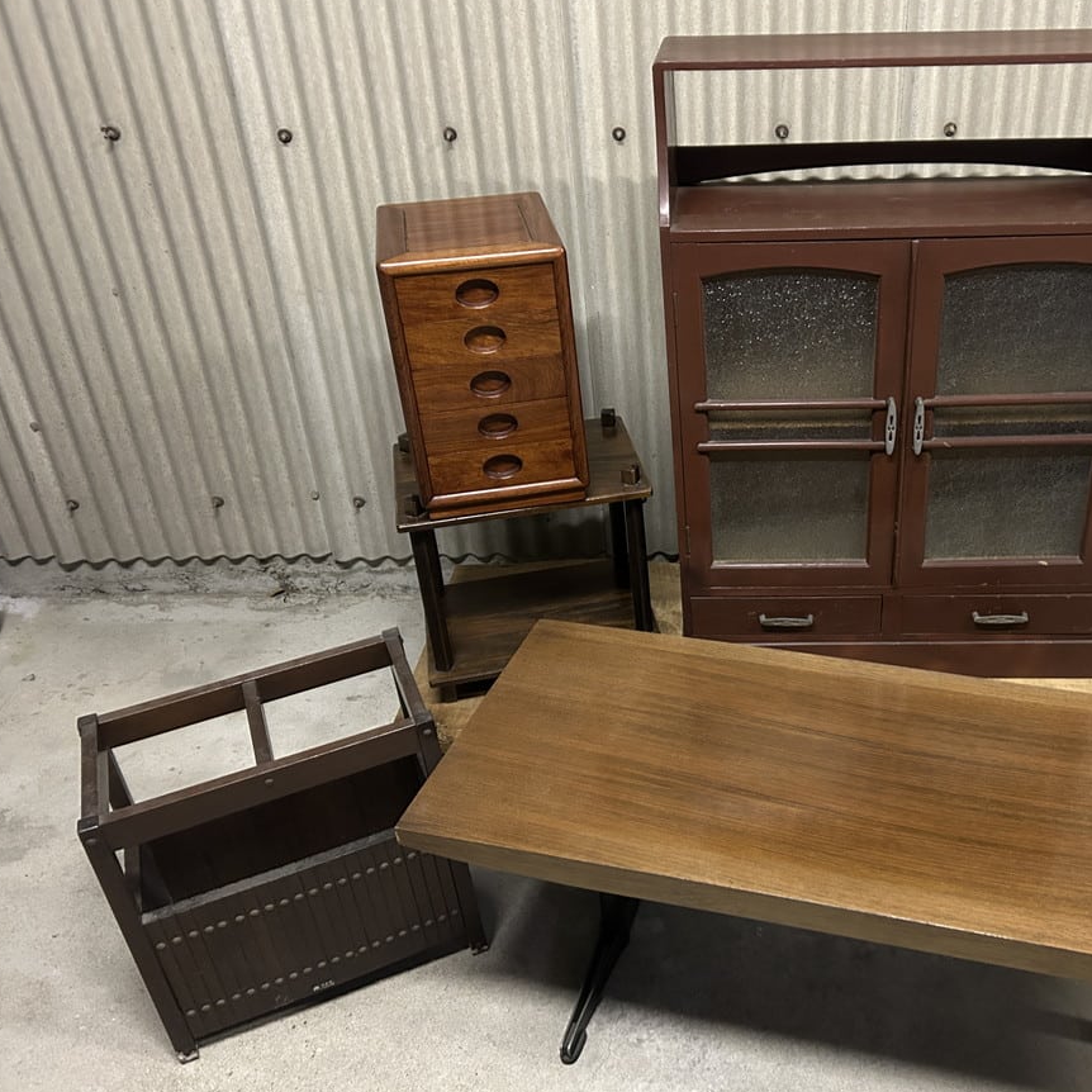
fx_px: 1142
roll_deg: +0.7
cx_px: 741
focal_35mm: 32
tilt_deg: -31.2
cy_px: 535
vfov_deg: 51.1
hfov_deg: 50.1
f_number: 1.5
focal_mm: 5.7
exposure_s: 1/30
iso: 500
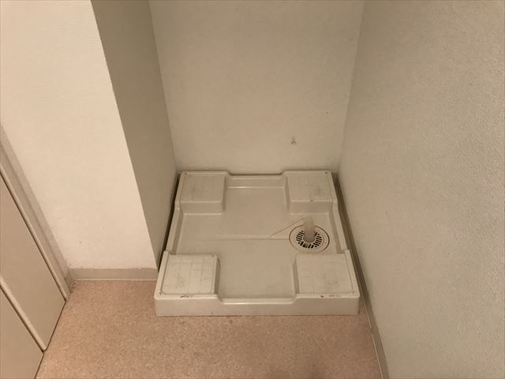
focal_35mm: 28
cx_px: 252
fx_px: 408
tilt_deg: -39.3
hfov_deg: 63.4
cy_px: 190
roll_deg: +1.8
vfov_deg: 49.7
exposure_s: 1/25
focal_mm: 3.99
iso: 32
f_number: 1.8
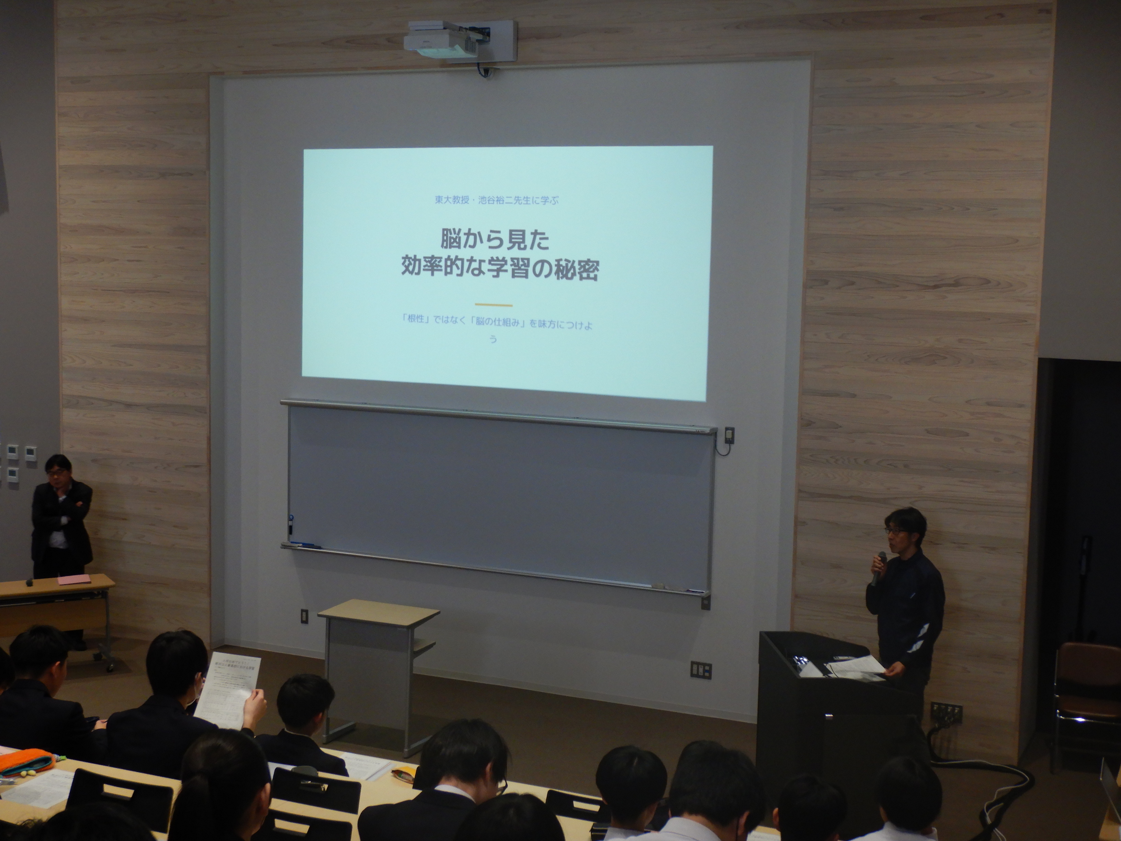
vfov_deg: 30.3
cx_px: 560
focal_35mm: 48
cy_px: 420
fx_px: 1554
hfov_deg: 39.7
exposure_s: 1/30
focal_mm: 8.5
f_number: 4.3
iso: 220
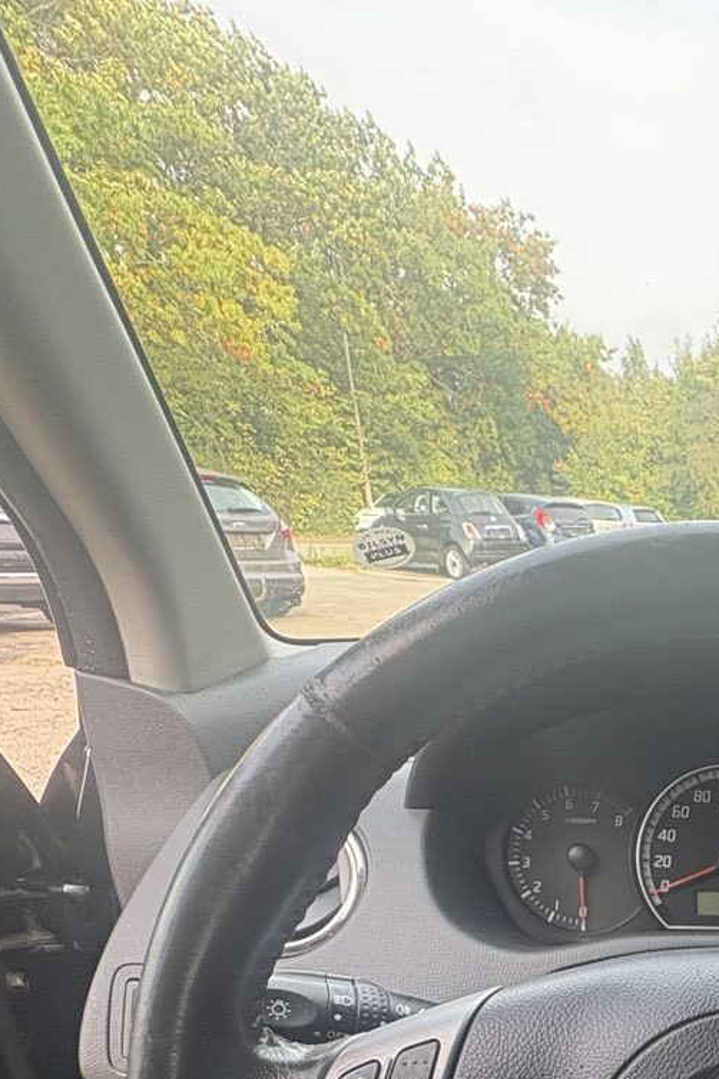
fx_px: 989
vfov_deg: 46.9
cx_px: 829
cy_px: 1097
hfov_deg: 33.6
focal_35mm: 33
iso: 125
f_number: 2.2
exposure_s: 1/99
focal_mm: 2.22
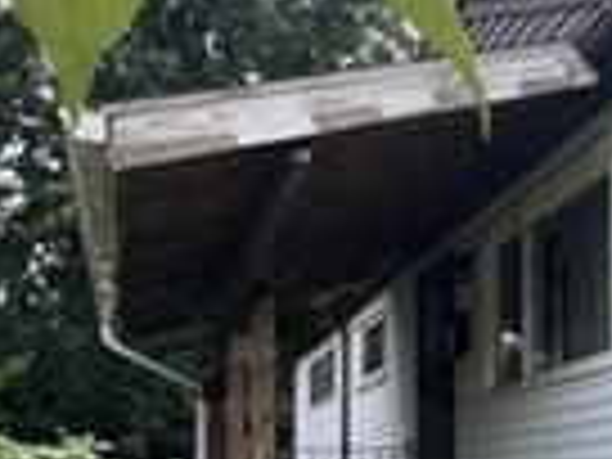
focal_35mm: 49
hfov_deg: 32.1
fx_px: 866
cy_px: 421
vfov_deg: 28.4
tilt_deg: +4.0
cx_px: 740
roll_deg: +2.7
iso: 32
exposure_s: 1/737
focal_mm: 1.57
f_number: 1.8
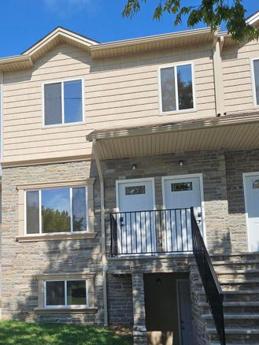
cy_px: 255
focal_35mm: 35
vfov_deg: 50.6
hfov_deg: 40.0
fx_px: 349
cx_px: 77
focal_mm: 5.4
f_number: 1.8
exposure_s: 1/1723
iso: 25
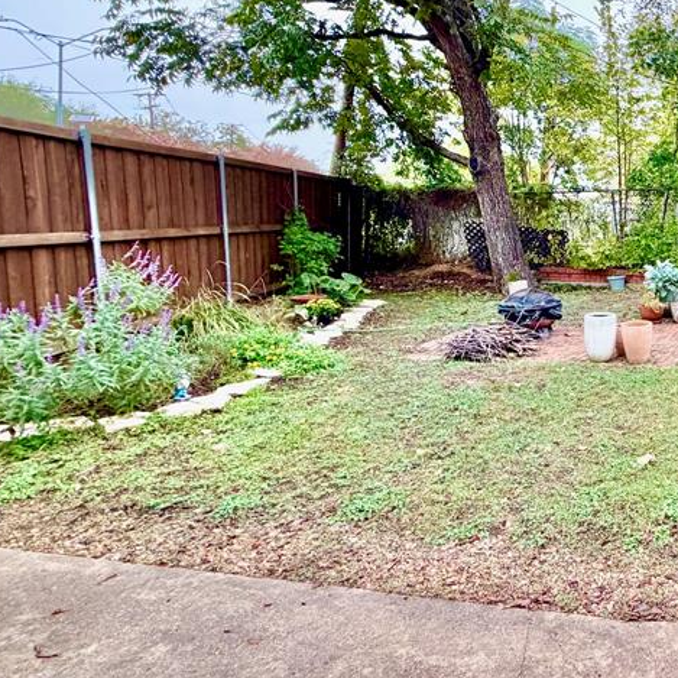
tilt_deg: -1.1
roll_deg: -0.2
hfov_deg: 46.1
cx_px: 723
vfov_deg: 58.1
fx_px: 598
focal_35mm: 27
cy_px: 240
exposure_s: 1/121
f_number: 2.2
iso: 250
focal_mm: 2.22
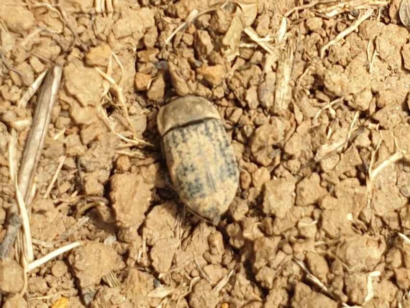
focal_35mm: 26
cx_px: 205
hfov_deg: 67.3
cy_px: 154
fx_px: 308
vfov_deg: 53.1
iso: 50
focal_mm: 4.3
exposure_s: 1/461
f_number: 2.4
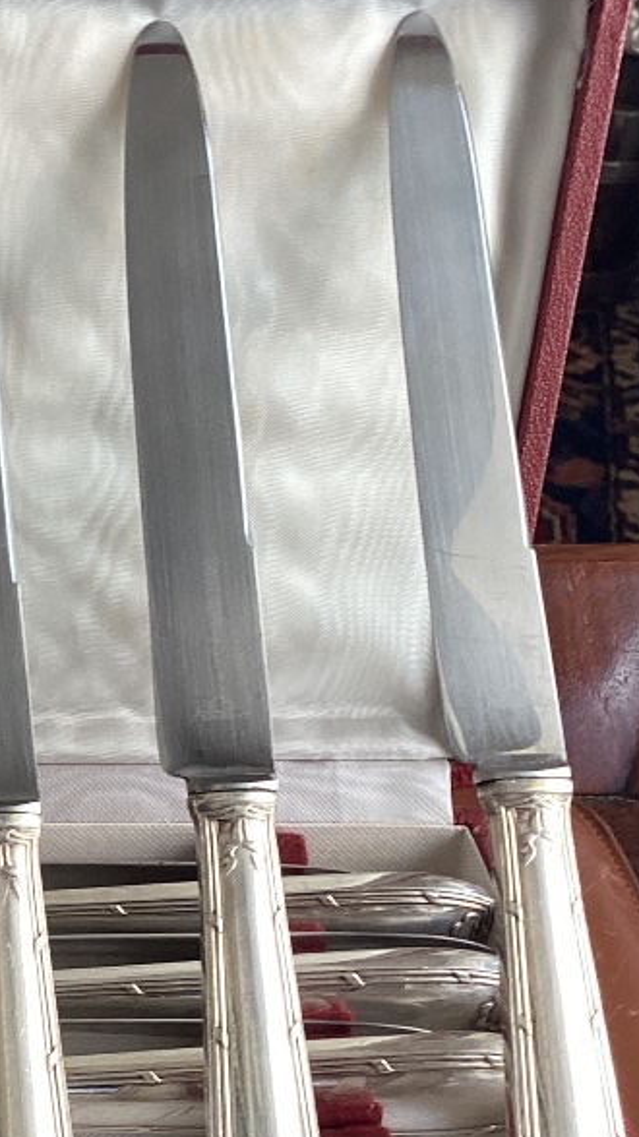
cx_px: -83
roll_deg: -4.1
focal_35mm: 69
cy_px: 703
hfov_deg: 16.9
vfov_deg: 30.5
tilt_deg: -36.4
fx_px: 2079
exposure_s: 1/60
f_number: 2.4
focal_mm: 3.3
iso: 50
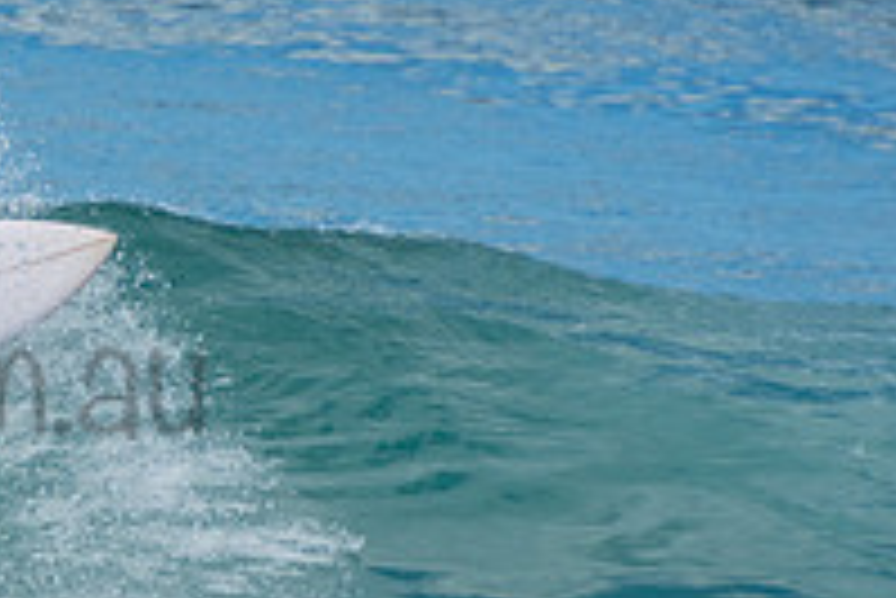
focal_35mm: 1746
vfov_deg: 0.8
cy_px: 330
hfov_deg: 1.2
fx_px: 43486
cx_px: -270
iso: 220
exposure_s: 1/1250
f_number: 5.6
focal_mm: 400
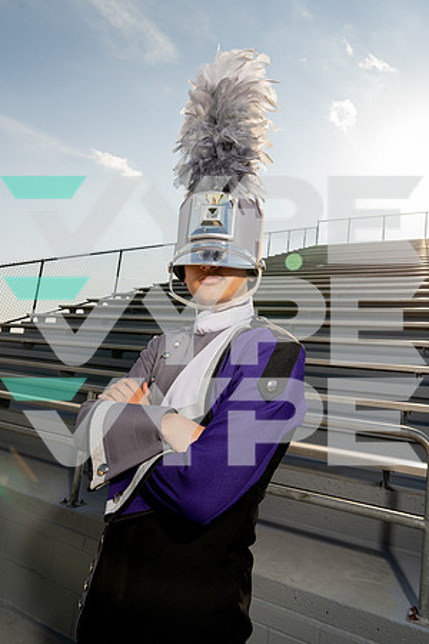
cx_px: 214
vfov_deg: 73.7
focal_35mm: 24
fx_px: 429
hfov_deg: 53.1
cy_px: 322
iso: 100
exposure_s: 1/250
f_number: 8
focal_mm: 24
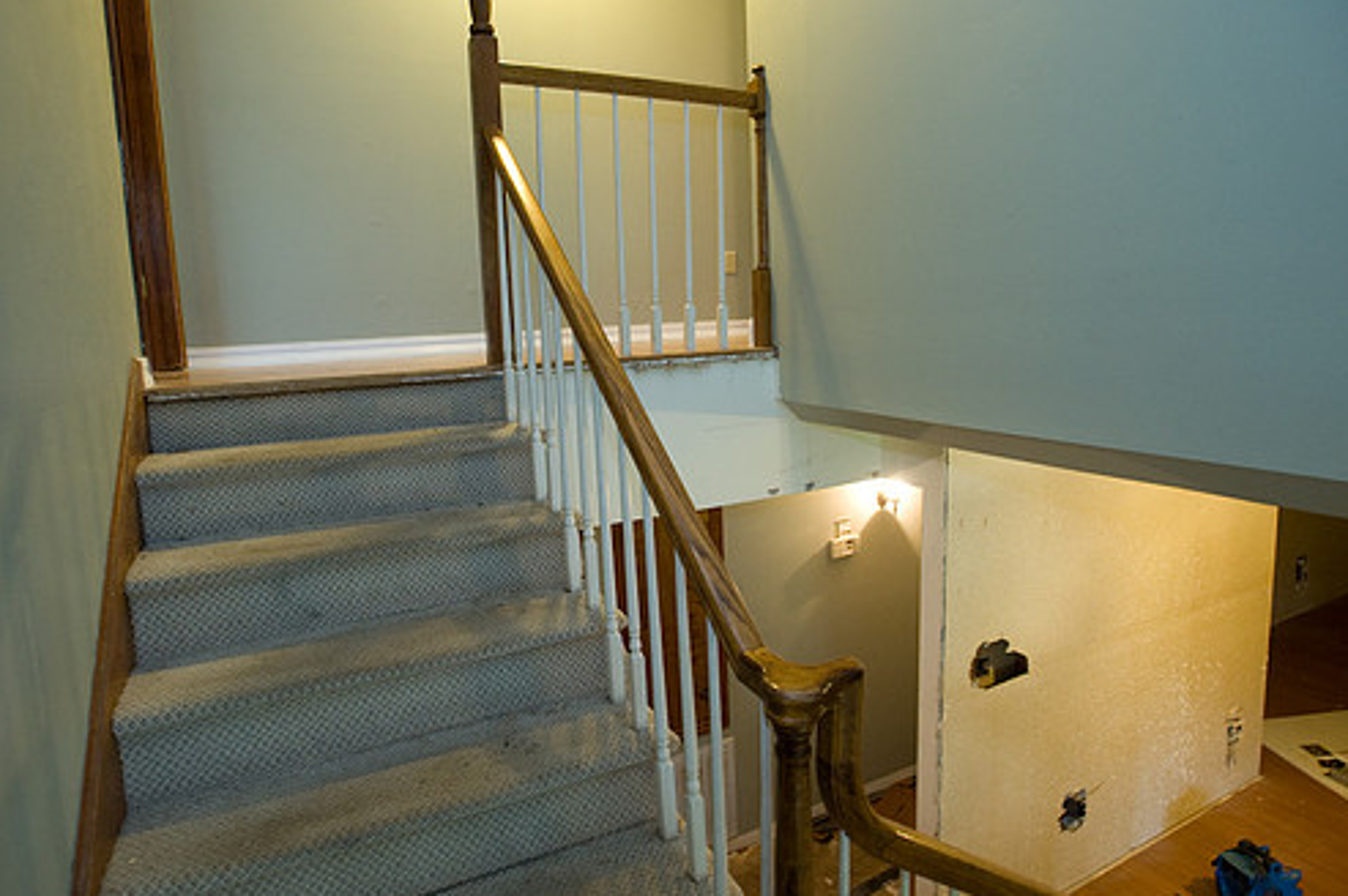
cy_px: 407
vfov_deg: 61.7
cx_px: 659
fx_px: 748
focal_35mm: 20
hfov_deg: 84.0
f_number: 4
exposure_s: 1/25
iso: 1250
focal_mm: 17
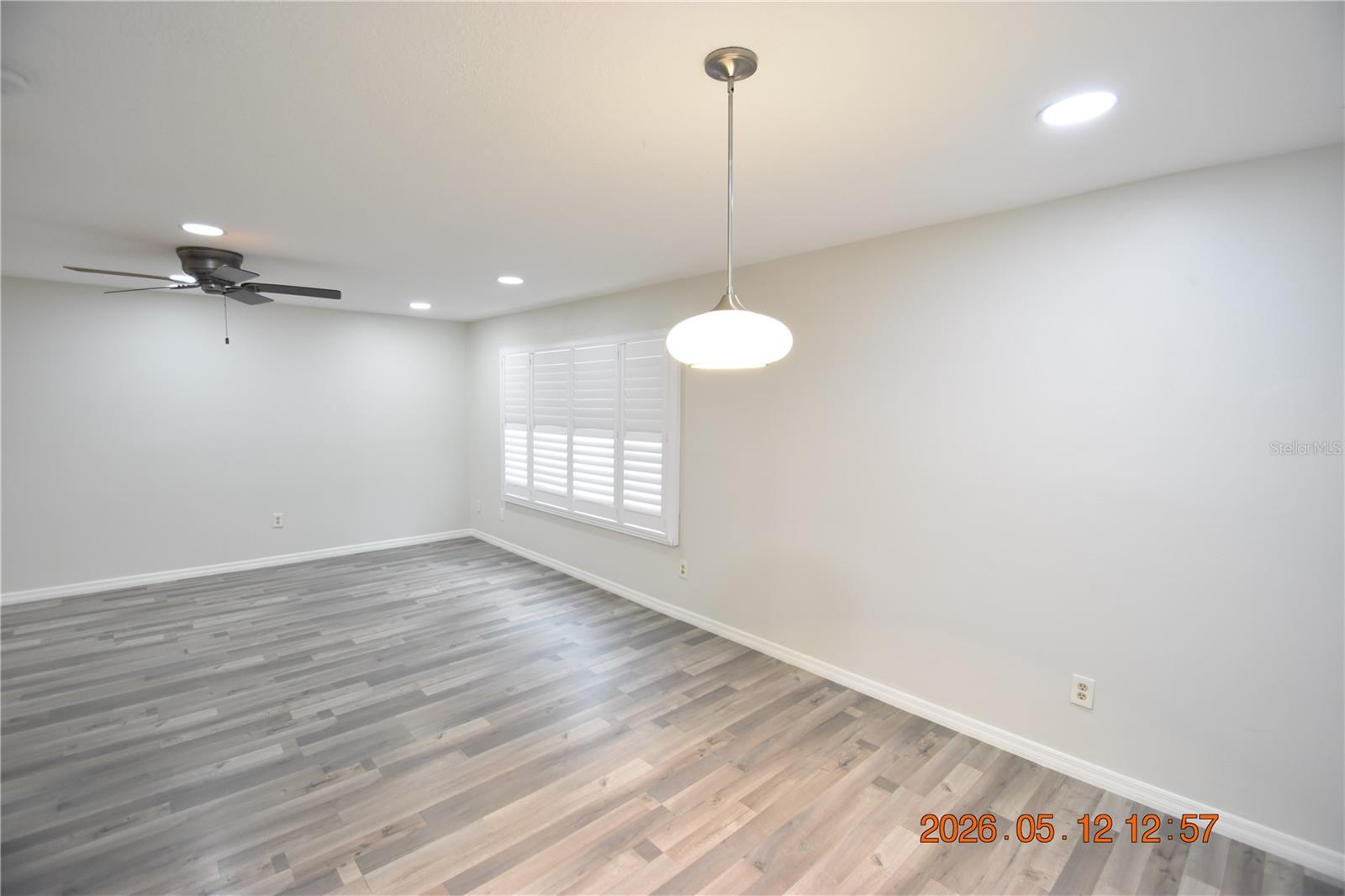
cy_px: 448
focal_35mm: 15
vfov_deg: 77.3
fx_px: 560
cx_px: 672
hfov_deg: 100.4
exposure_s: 1/30
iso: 800
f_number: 3.5
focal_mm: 10
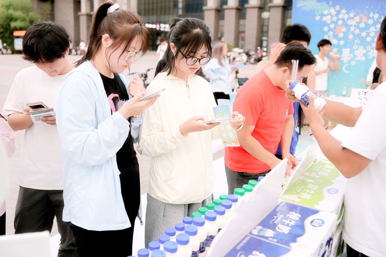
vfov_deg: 37.8
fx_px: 375
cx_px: 193
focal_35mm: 35
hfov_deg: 54.4
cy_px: 128
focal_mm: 35
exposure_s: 1/320
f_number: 2.8
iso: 400
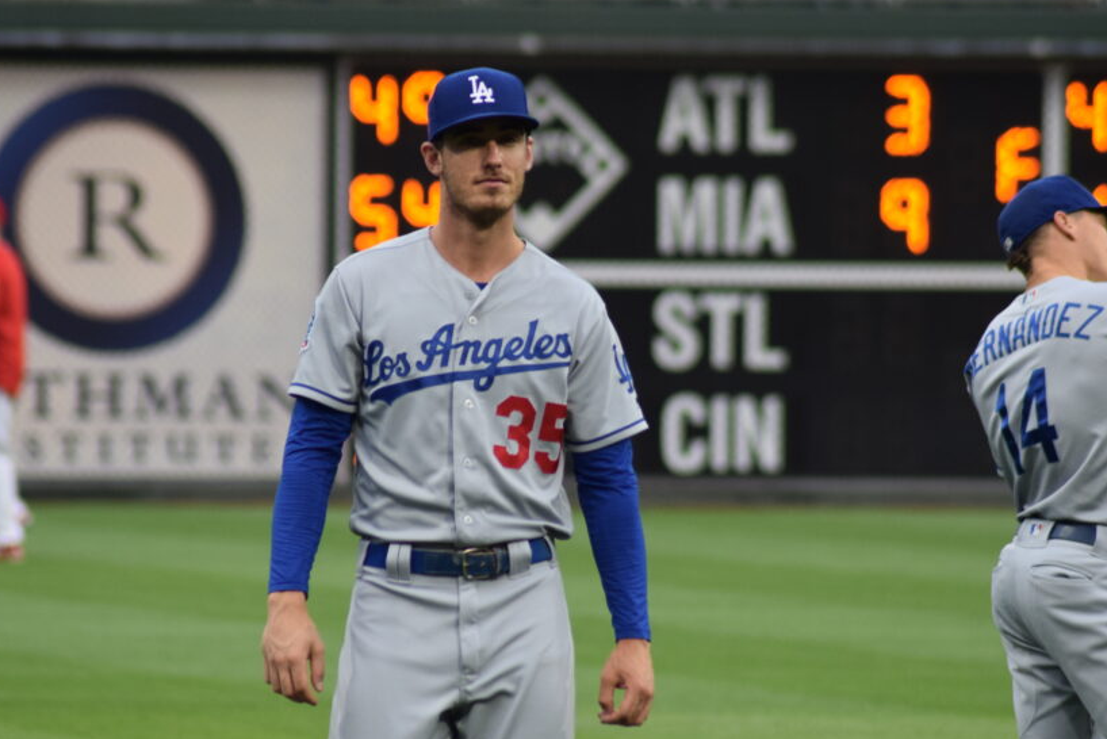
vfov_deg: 2.4
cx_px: 567
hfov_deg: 3.7
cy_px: 405
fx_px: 17317
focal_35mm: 563
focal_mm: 300
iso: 900
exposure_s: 1/500
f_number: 5.6
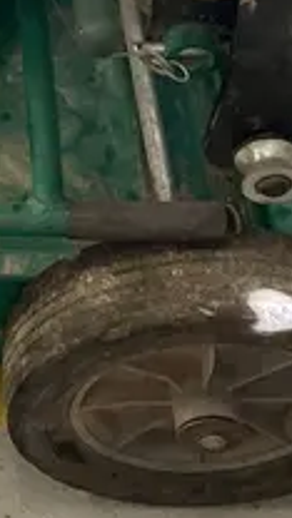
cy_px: -357
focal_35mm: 100
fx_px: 1376
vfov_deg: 17.9
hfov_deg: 11.6
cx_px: -140
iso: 400
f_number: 1.6
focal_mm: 4.2
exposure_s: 1/40
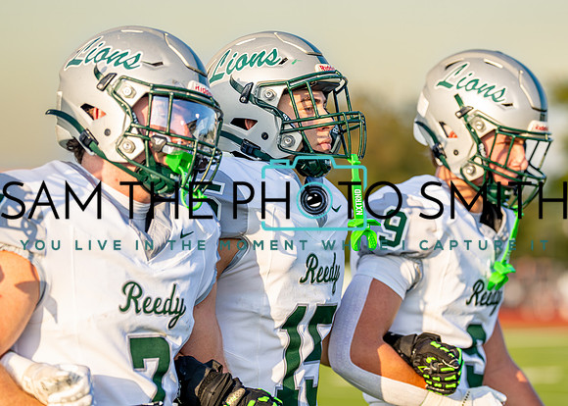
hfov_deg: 12.2
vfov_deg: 8.8
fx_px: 2646
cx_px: 321
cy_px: 212
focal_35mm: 164
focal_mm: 129
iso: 320
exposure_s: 1/1600
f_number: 2.8
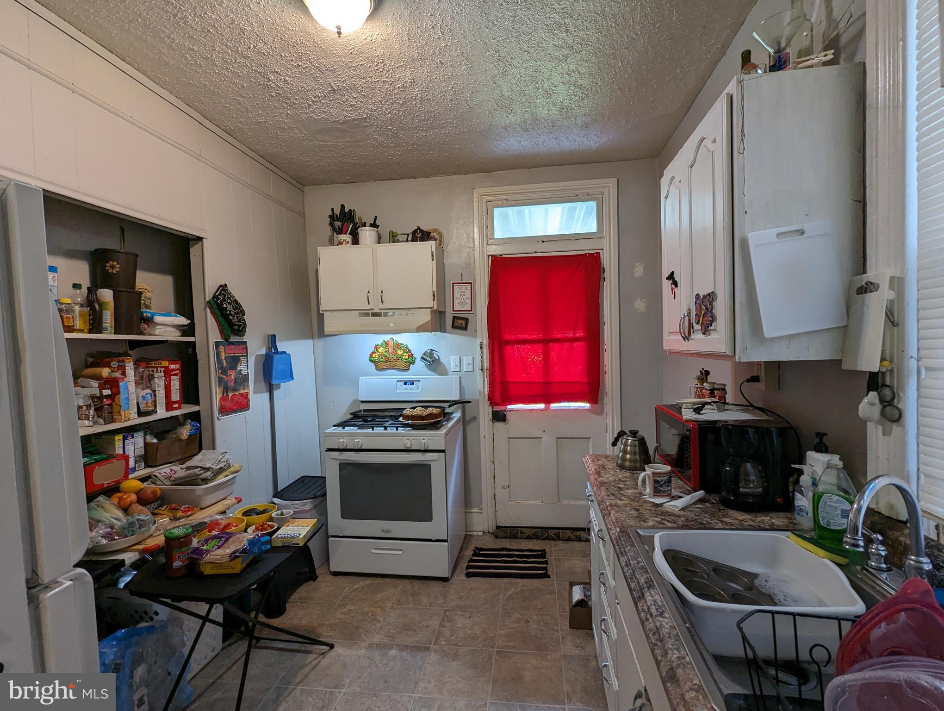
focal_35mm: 16
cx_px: 472
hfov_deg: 94.4
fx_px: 437
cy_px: 356
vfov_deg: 78.2
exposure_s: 1/40
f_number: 2.2
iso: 121
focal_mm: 2.35
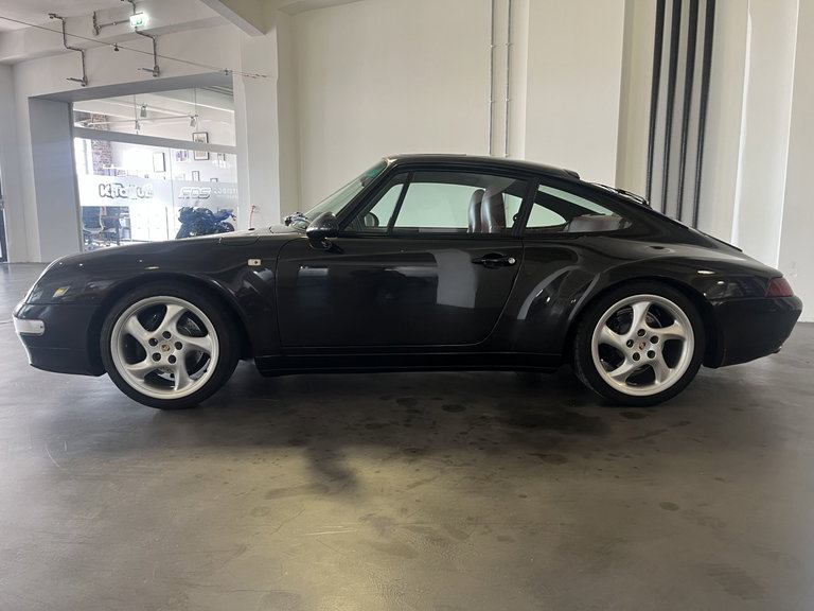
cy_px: 306
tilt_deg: -8.8
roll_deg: -0.2
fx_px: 611
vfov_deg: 53.1
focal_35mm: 26
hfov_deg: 67.3
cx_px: 407
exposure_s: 1/50
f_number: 1.6
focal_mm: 5.1
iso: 160
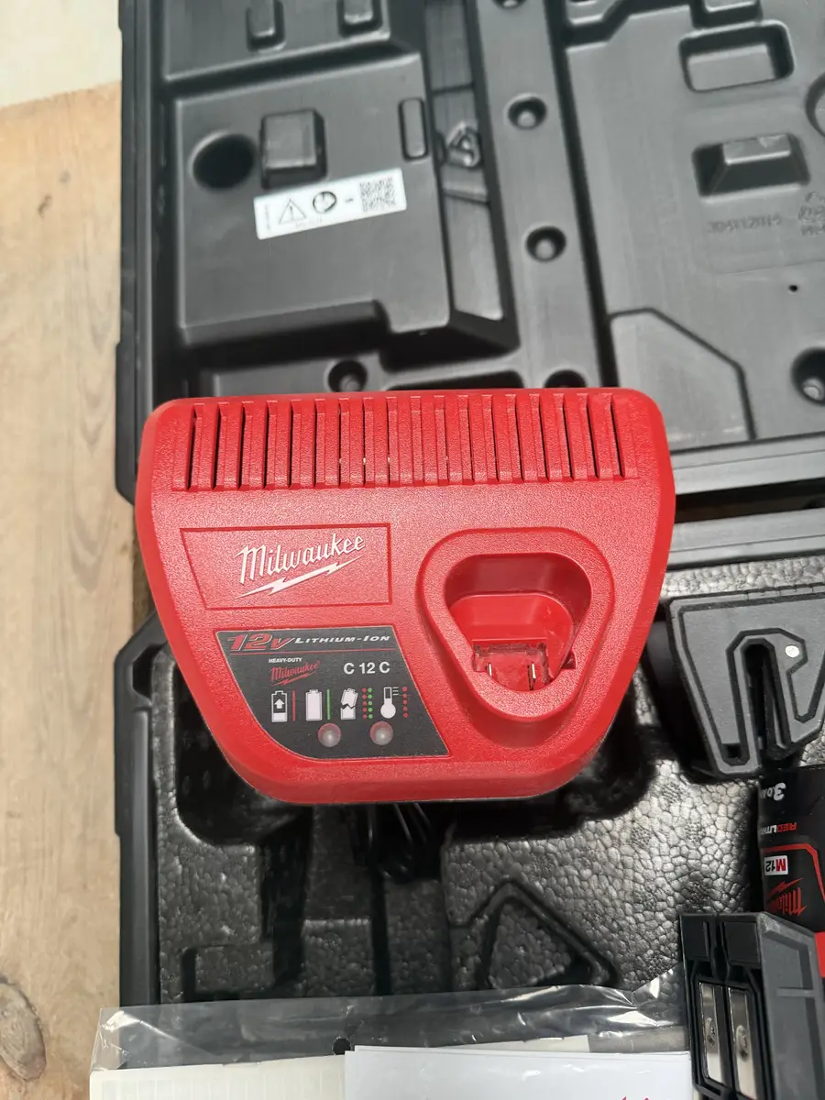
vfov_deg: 71.6
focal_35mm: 24
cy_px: 550
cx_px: 412
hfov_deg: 56.8
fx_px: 763
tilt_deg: -74.8
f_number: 1.78
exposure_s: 1/60
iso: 250
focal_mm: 6.76
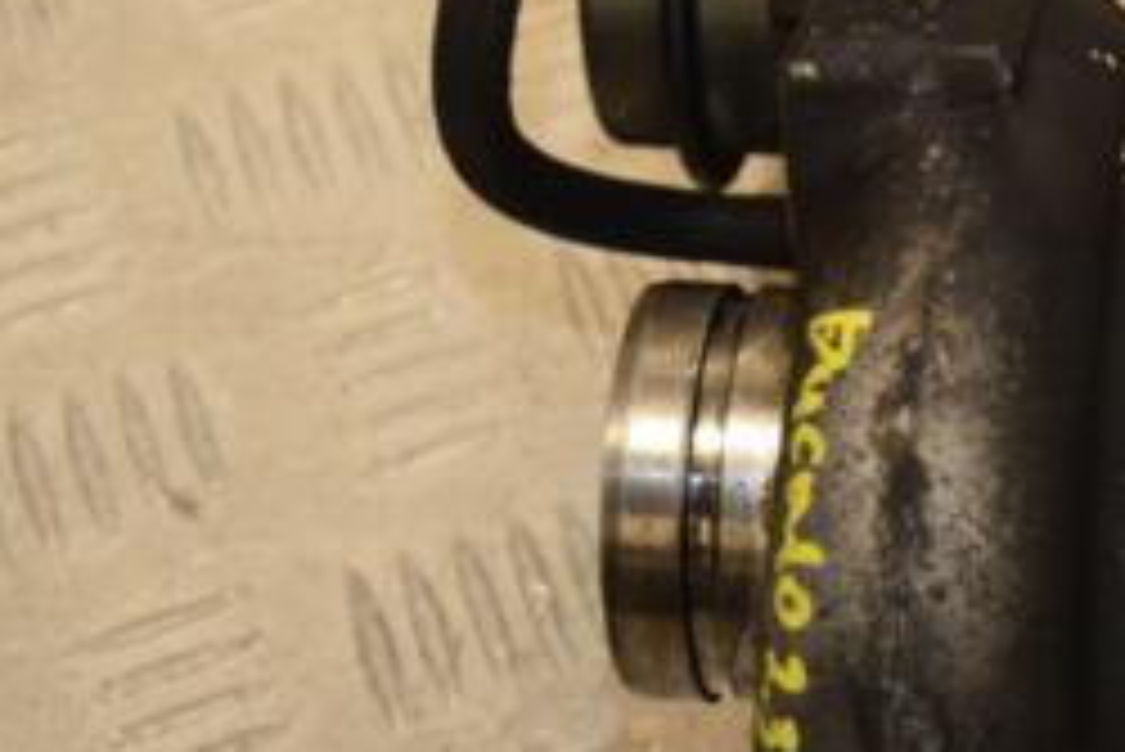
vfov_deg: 9.1
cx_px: 1260
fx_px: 4721
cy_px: 513
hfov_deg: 13.3
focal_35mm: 151
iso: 800
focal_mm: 42
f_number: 6.3
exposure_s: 1/200
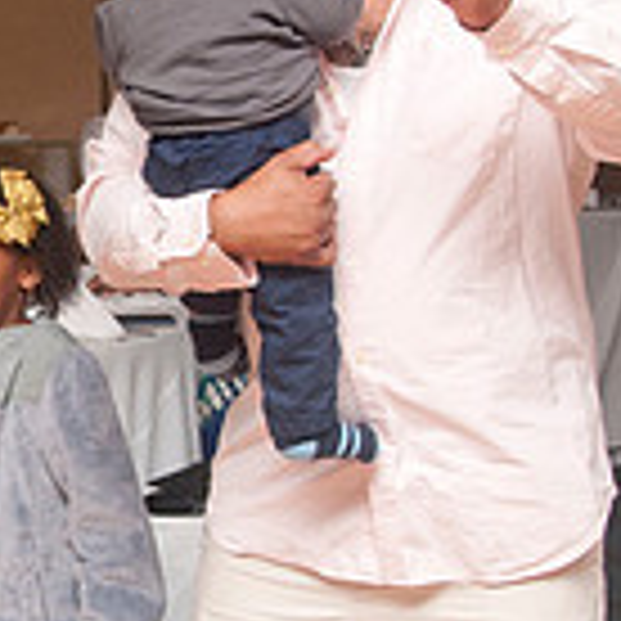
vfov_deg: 11.6
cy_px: 268
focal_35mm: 150
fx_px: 3044
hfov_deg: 11.4
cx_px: -104
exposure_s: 1/125
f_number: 6.3
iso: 400
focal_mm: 28
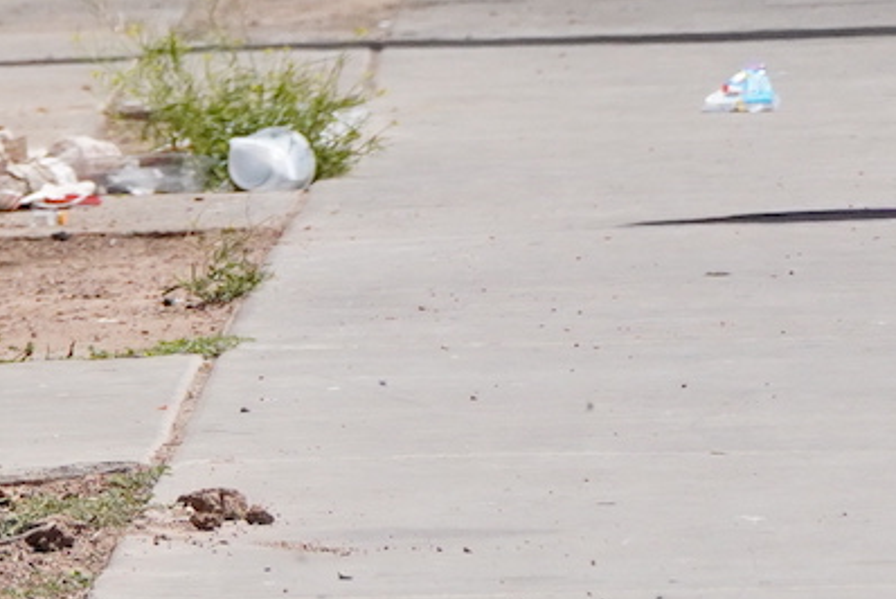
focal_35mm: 1002
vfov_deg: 1.4
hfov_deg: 2.1
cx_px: 1189
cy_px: -431
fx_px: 24944
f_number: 5.6
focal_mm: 133
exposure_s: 1/4000
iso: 800
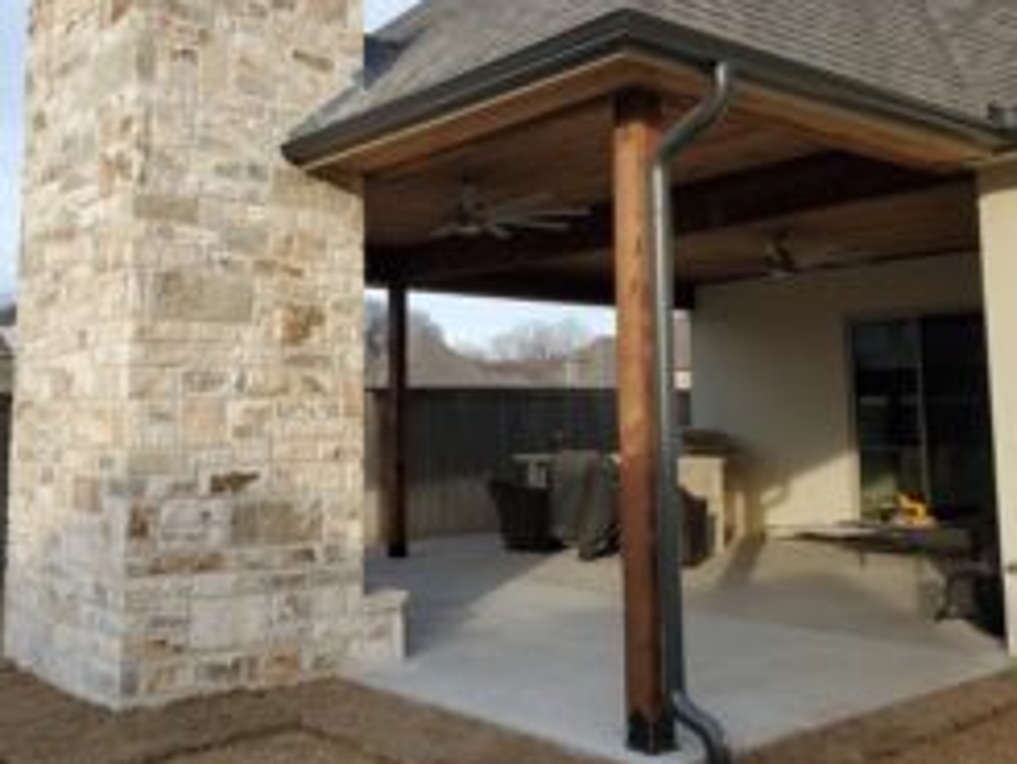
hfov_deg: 49.9
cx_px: 426
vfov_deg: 38.6
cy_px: 308
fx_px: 1088
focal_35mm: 37
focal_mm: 4.3
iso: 50
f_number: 2.4
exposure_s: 1/585
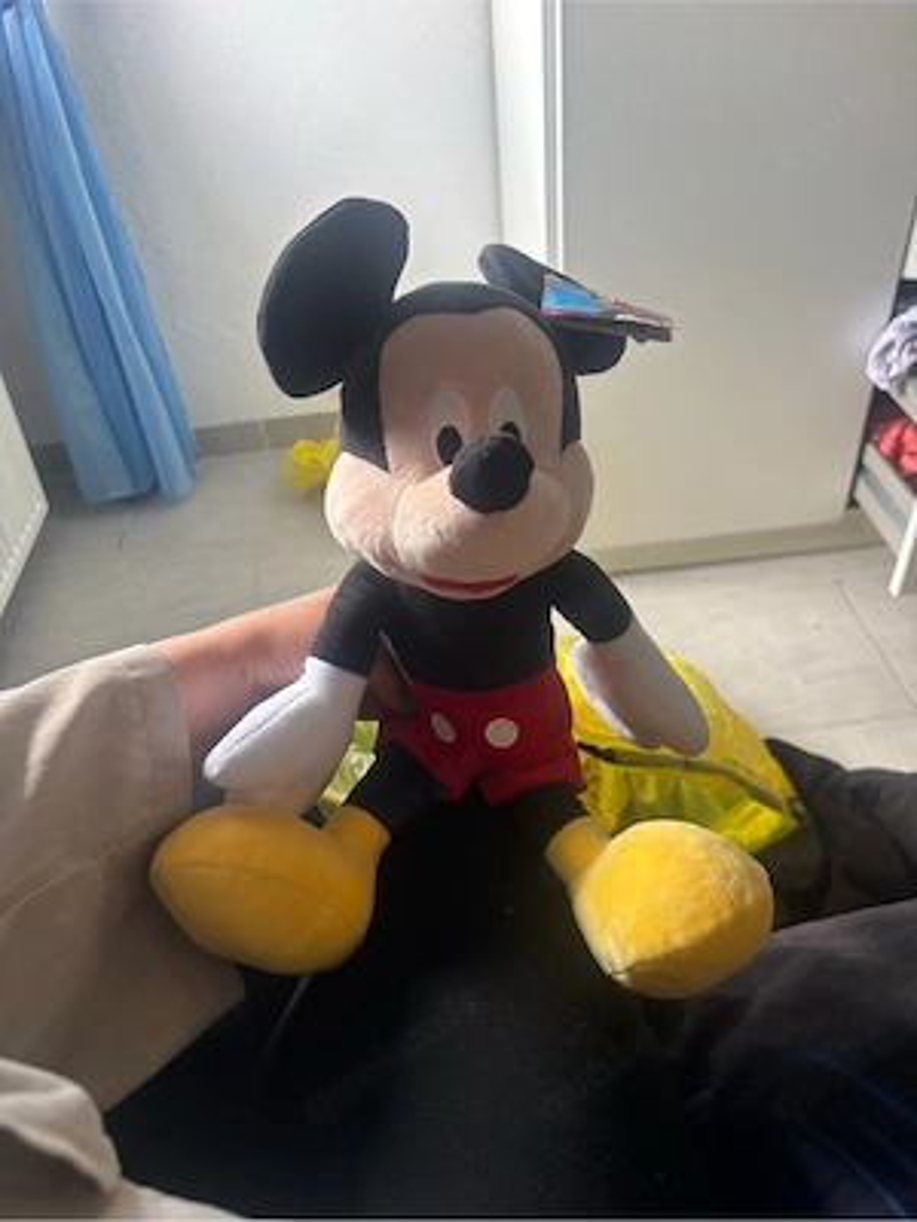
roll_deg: +4.6
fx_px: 918
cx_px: 458
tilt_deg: -39.6
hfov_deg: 53.1
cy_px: 611
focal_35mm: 26
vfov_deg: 67.3
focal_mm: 5.96
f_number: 1.6
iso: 125
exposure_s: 1/67
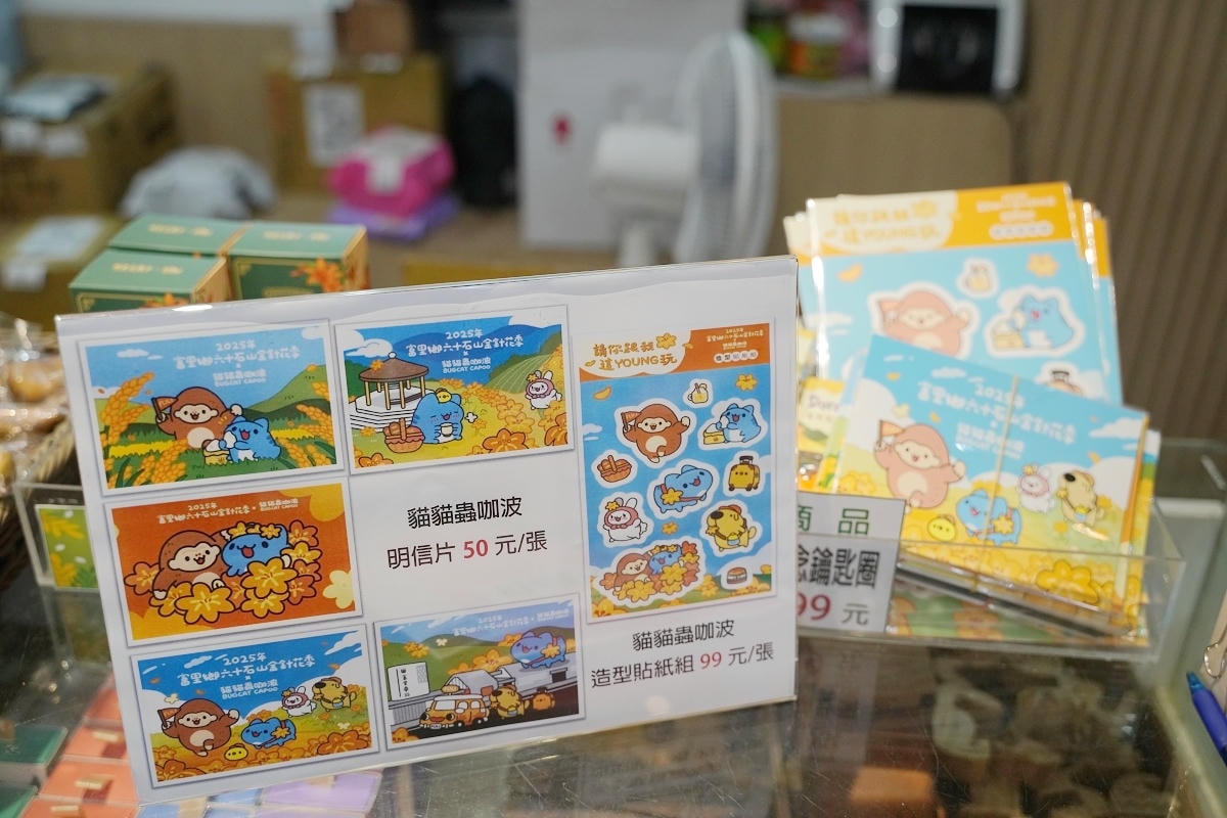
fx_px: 1227
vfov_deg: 36.9
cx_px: 614
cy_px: 409
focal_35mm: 36
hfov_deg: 53.1
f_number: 3.5
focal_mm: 36
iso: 1600
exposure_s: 1/160
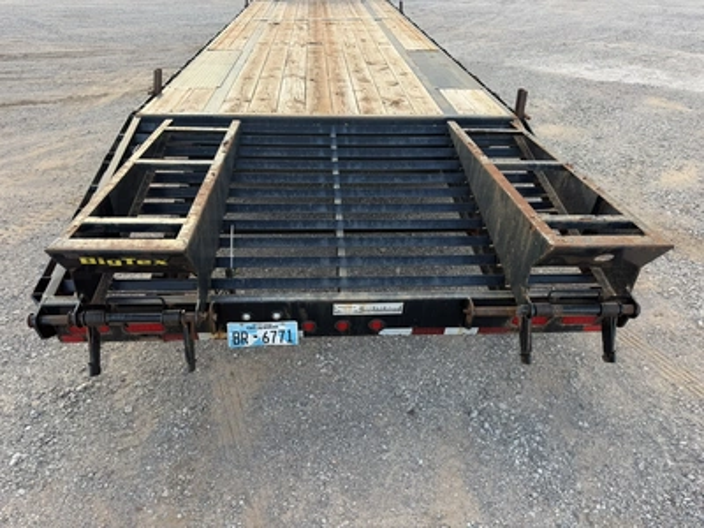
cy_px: 264
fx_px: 488
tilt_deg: -30.1
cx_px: 352
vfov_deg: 56.8
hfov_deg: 71.6
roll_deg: -3.5
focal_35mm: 24
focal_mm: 6.76
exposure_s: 1/602
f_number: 1.78
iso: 80
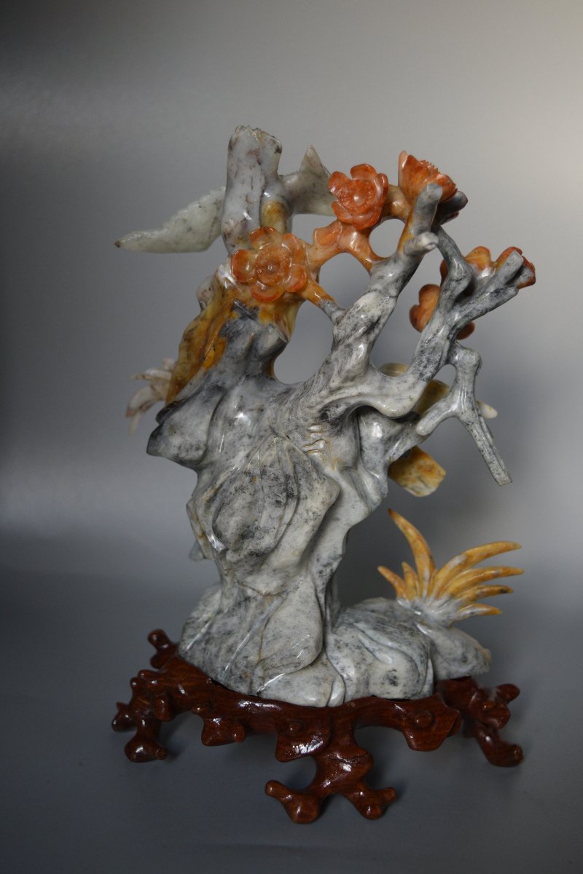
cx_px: 292
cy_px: 437
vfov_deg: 41.1
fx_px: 1166
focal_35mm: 48
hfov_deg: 28.1
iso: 800
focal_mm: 32
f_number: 5
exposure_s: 1/125
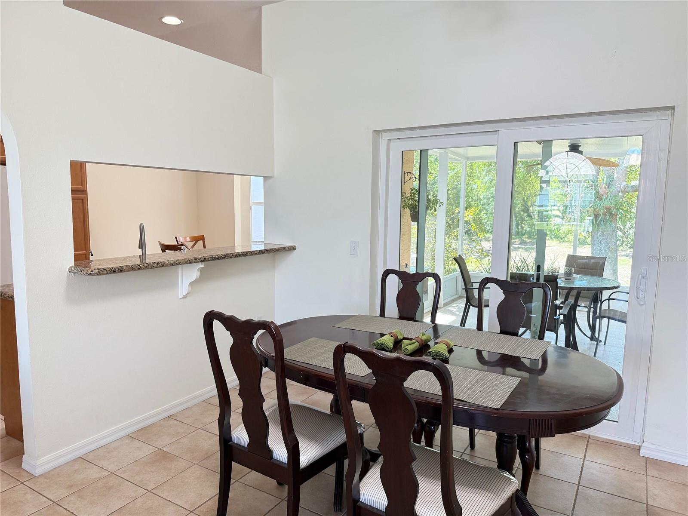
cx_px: 344
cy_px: 258
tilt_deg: -6.3
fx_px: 477
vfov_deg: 56.8
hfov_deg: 71.6
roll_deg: +0.0
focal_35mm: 24
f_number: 1.78
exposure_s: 1/120
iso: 250
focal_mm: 6.76
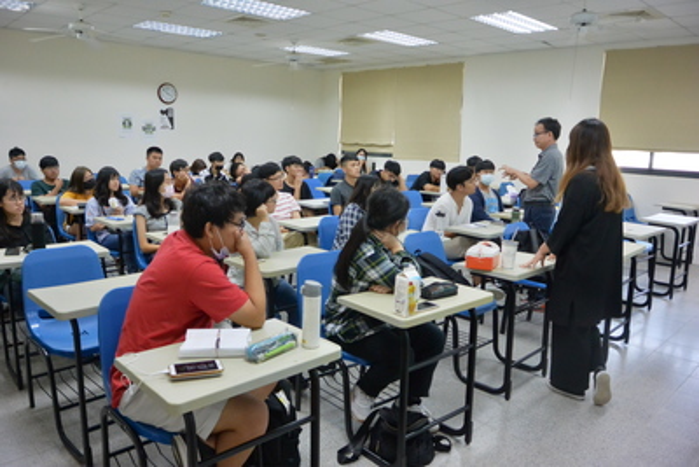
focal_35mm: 27
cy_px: 234
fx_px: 524
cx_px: 350
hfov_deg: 67.4
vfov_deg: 48.0
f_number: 3.5
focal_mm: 10
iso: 1600
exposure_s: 1/200
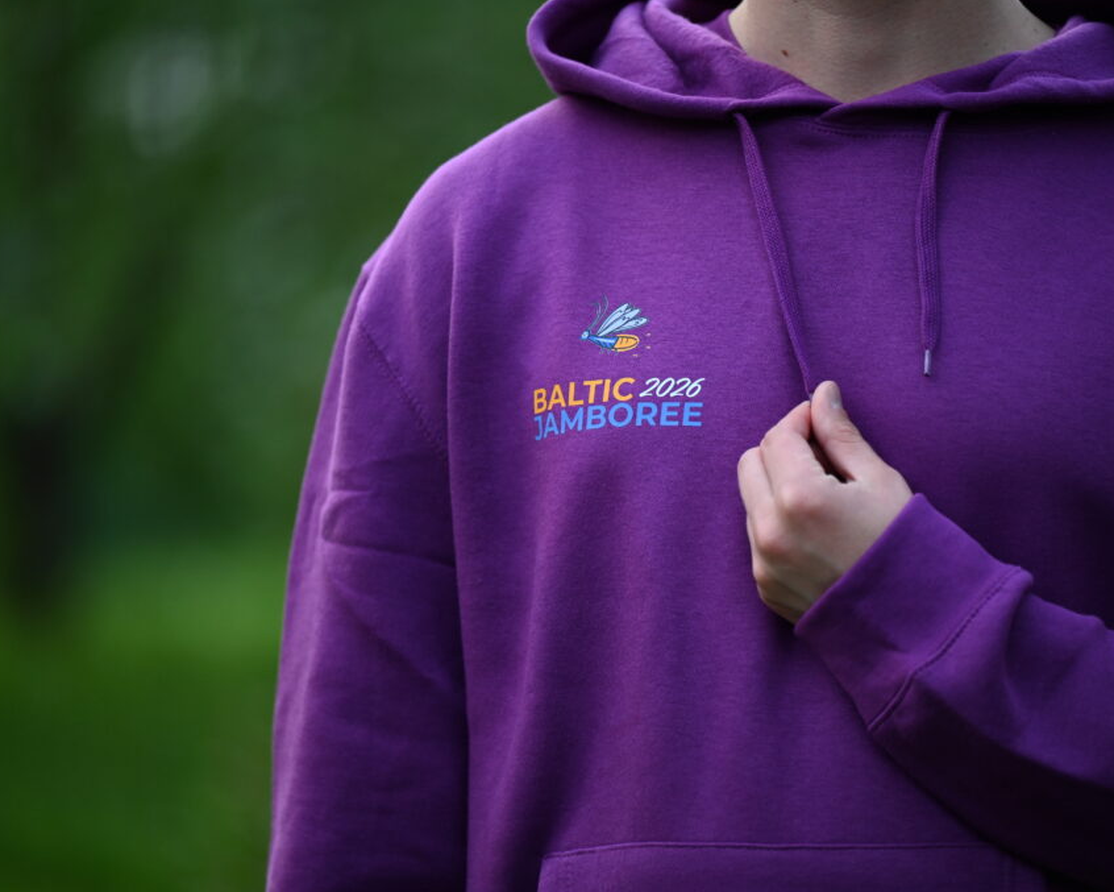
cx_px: 620
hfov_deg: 8.5
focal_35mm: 227
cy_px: 446
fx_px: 7485
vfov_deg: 6.8
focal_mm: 200
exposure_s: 1/800
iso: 1000
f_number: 2.8
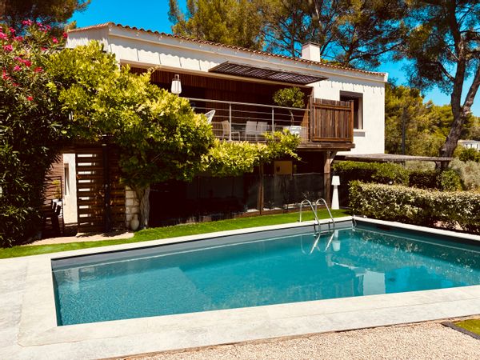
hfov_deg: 67.3
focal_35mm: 26
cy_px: 180
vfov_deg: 53.1
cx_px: 240
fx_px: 361
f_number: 1.6
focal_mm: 5.96
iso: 50
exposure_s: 1/2933
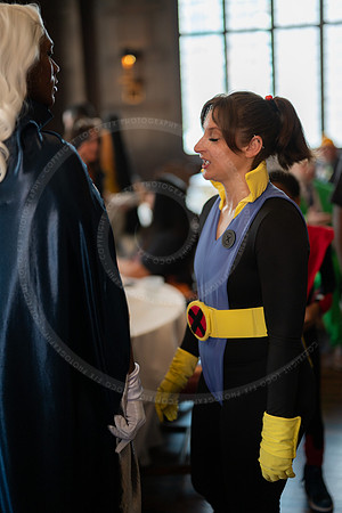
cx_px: 171
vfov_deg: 39.6
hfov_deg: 27.0
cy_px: 256
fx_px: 712
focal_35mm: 50
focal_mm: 50
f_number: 1.2
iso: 640
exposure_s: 1/200
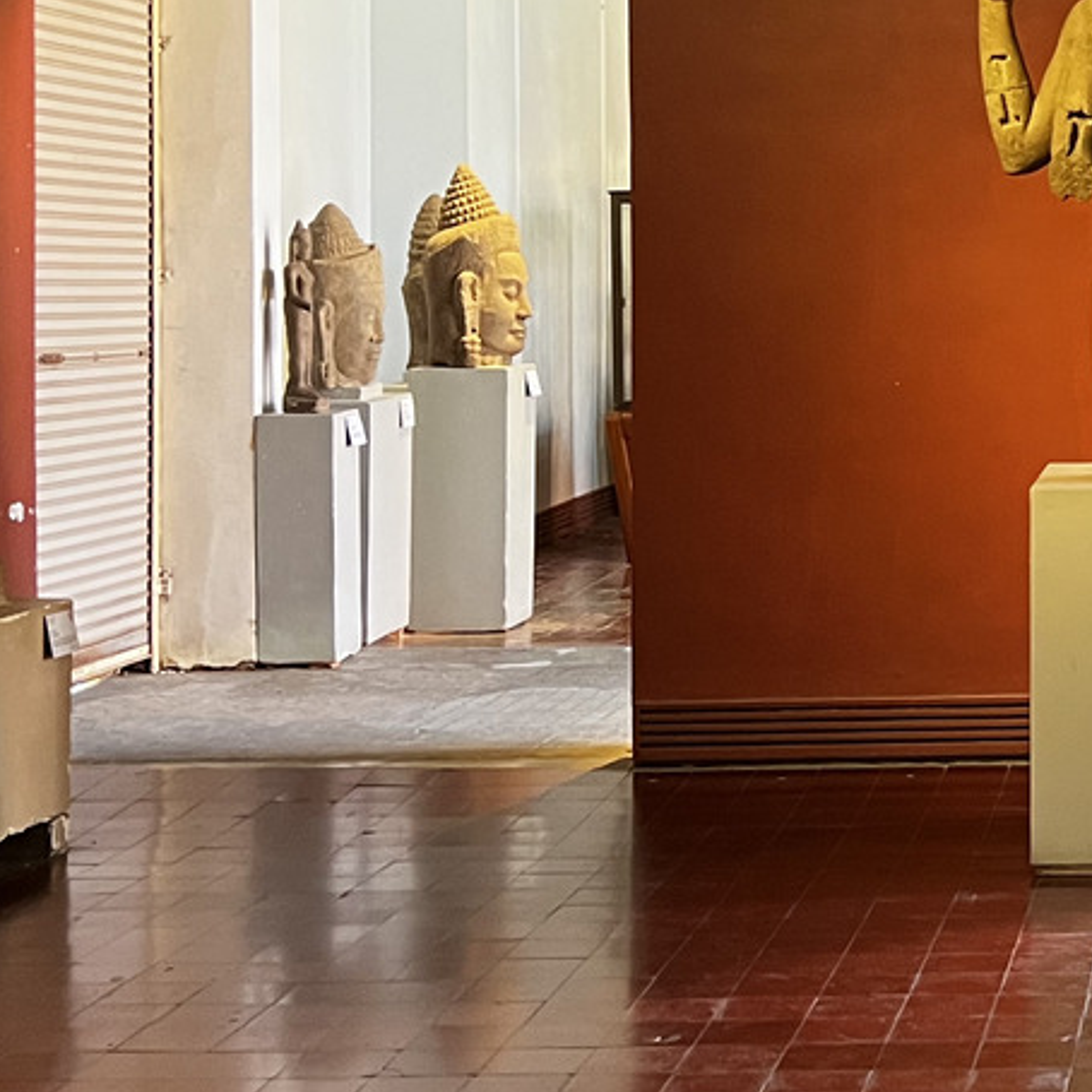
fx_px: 2891
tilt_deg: +0.6
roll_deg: +0.5
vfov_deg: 21.2
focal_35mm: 81
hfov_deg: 20.1
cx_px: 1289
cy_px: 248
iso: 250
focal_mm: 5.7
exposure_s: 1/60
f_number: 1.5
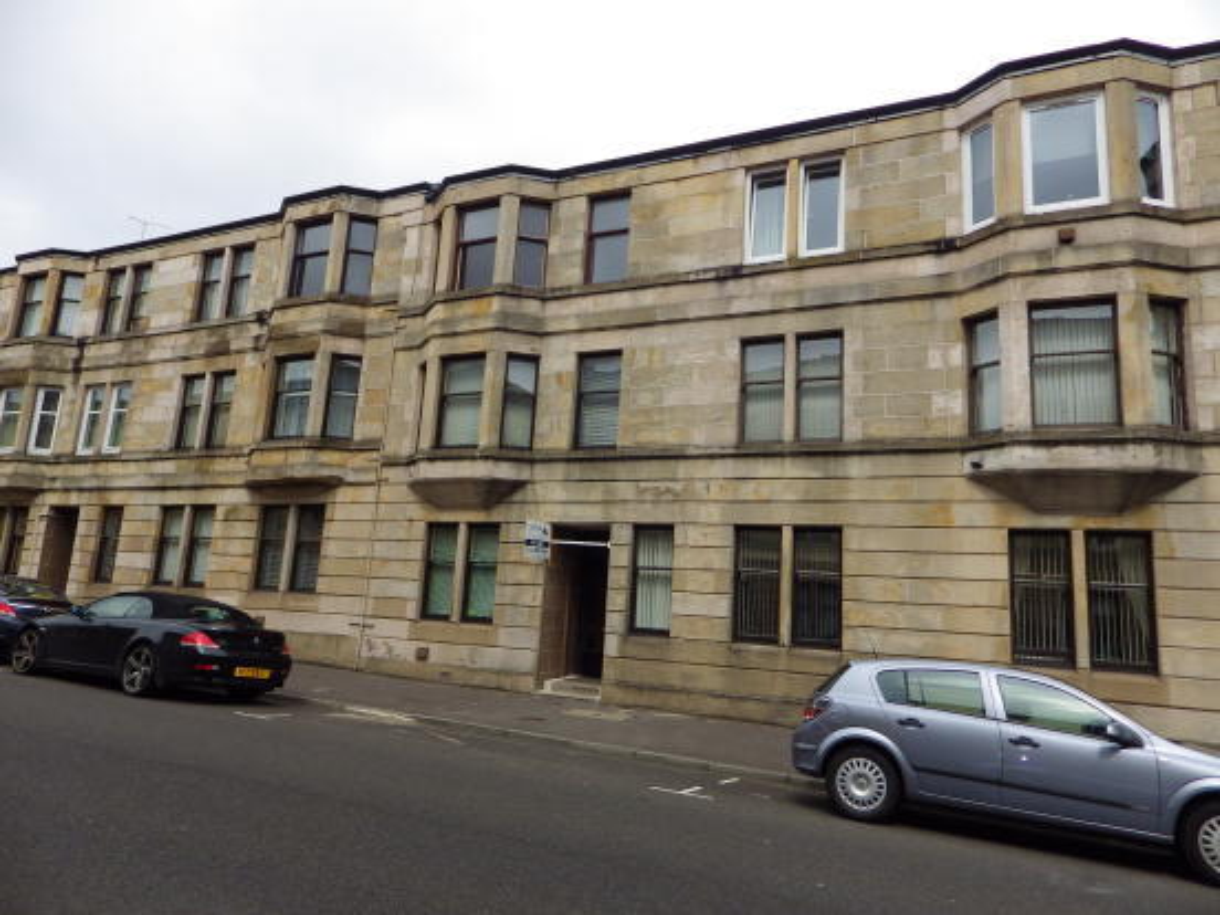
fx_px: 775
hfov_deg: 76.4
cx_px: 610
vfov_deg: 61.1
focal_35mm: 22
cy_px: 458
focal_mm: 4
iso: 100
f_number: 3.1
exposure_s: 1/800
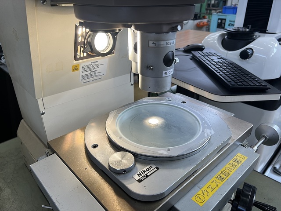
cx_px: 140
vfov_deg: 53.1
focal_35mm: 26
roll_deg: +0.7
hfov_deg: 67.3
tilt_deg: -27.3
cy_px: 106
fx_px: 211
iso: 40
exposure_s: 1/100
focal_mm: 5.7
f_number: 1.5
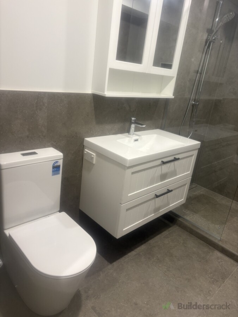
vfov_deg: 67.3
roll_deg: -8.1
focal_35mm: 26
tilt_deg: -20.2
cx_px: 119
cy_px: 158
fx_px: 238
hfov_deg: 53.1
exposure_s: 1/50
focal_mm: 5.96
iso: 125
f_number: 1.6
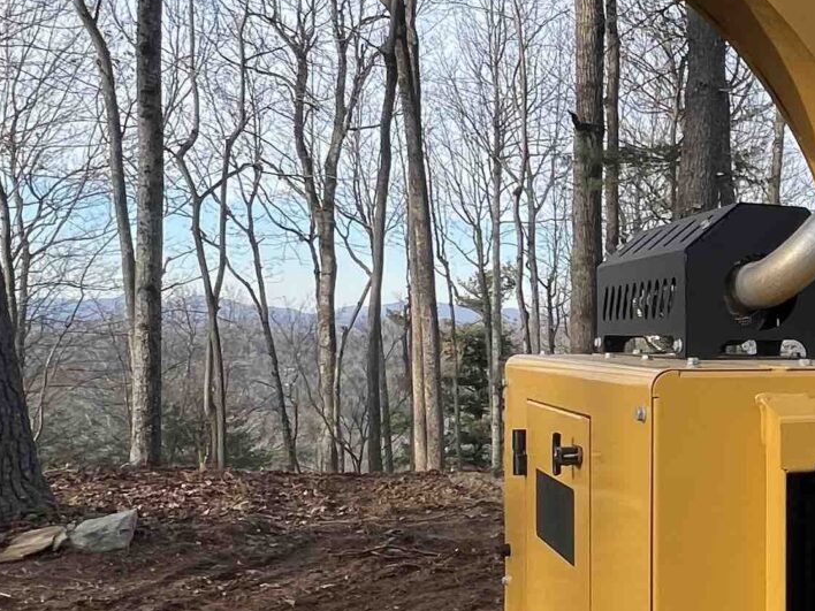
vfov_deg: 30.8
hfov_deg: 33.3
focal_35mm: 47
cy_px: 360
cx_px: 969
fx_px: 1107
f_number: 1.8
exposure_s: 1/479
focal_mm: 1.57
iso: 32
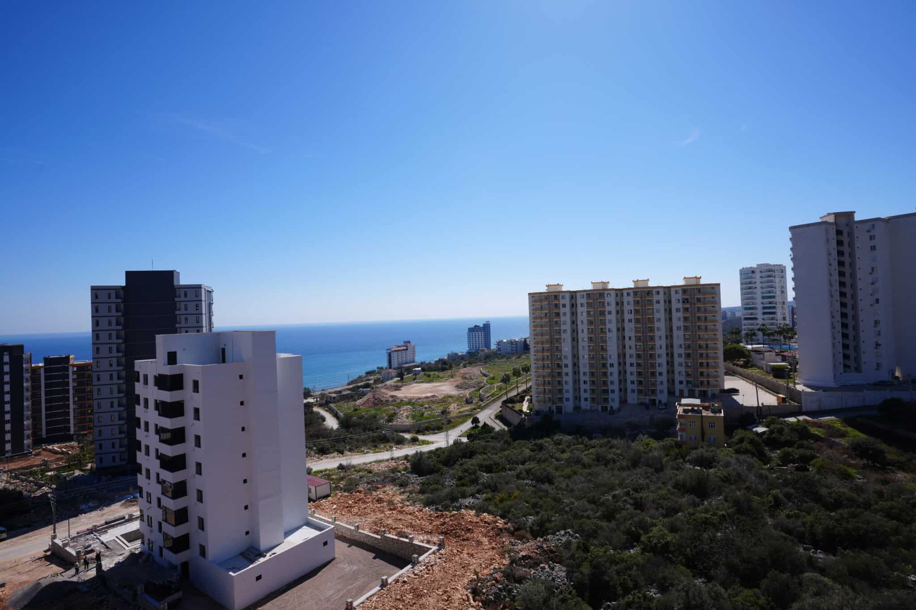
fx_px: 458
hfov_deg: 90.0
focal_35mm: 18
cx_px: 458
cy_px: 305
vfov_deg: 67.4
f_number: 10
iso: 100
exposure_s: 1/250
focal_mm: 18
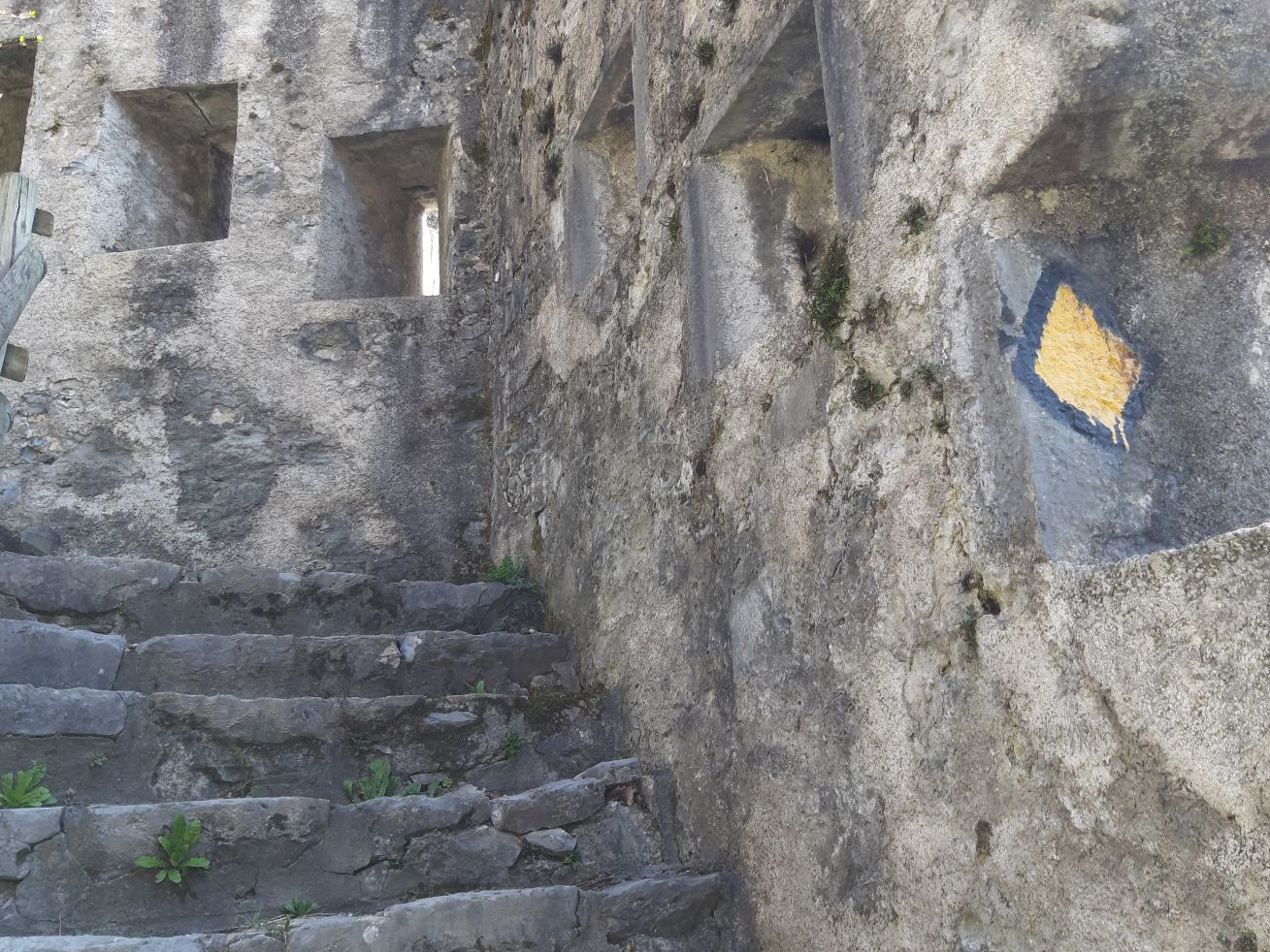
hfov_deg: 55.3
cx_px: 652
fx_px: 1211
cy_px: 409
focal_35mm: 33
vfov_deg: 42.8
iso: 40
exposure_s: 1/121
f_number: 1.7
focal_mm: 3.93
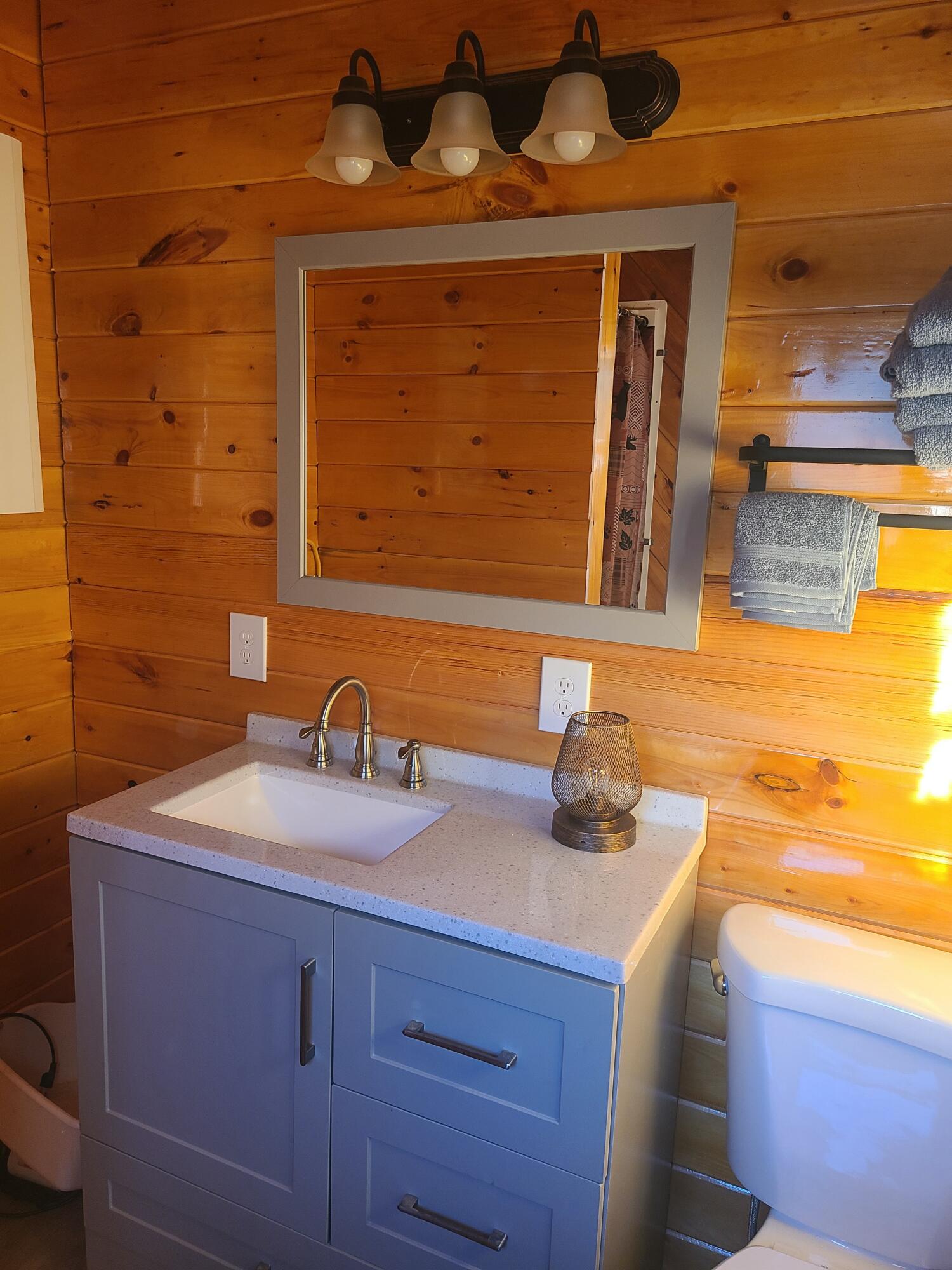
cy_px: 635
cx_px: 476
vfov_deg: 67.3
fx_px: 953
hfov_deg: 53.1
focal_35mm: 26
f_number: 1.8
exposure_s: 1/60
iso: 80
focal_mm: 5.4
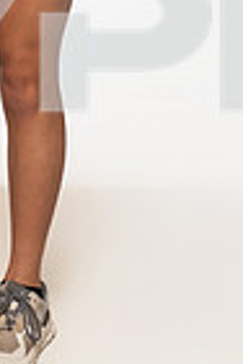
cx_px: 16
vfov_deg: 10.8
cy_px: -147
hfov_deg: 7.4
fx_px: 1873
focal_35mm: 185
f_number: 7.1
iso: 800
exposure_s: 1/320
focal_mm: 58
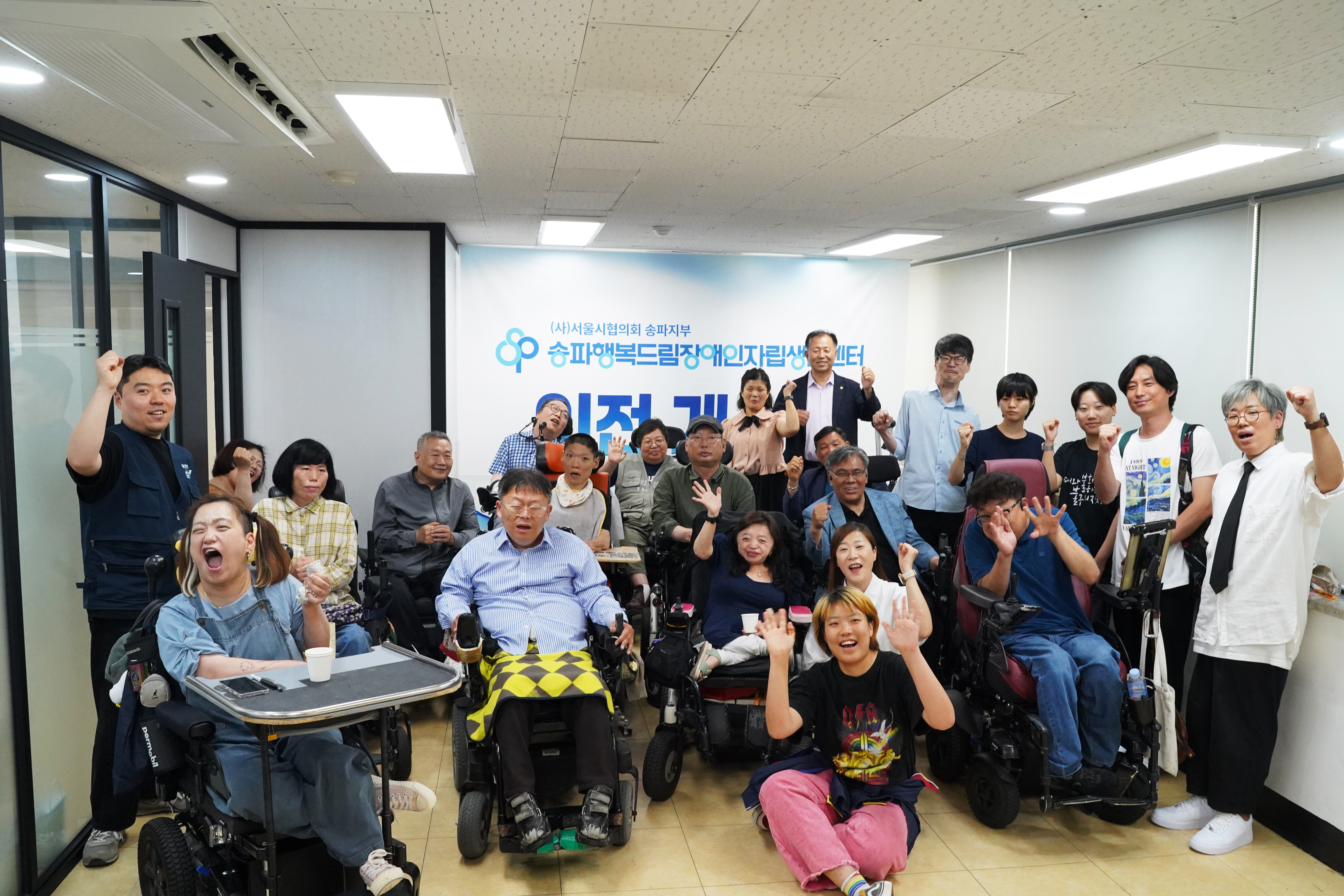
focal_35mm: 28
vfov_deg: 46.4
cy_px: 448
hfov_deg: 65.5
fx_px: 1045
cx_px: 672
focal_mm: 28
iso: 5000
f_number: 9
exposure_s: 1/200
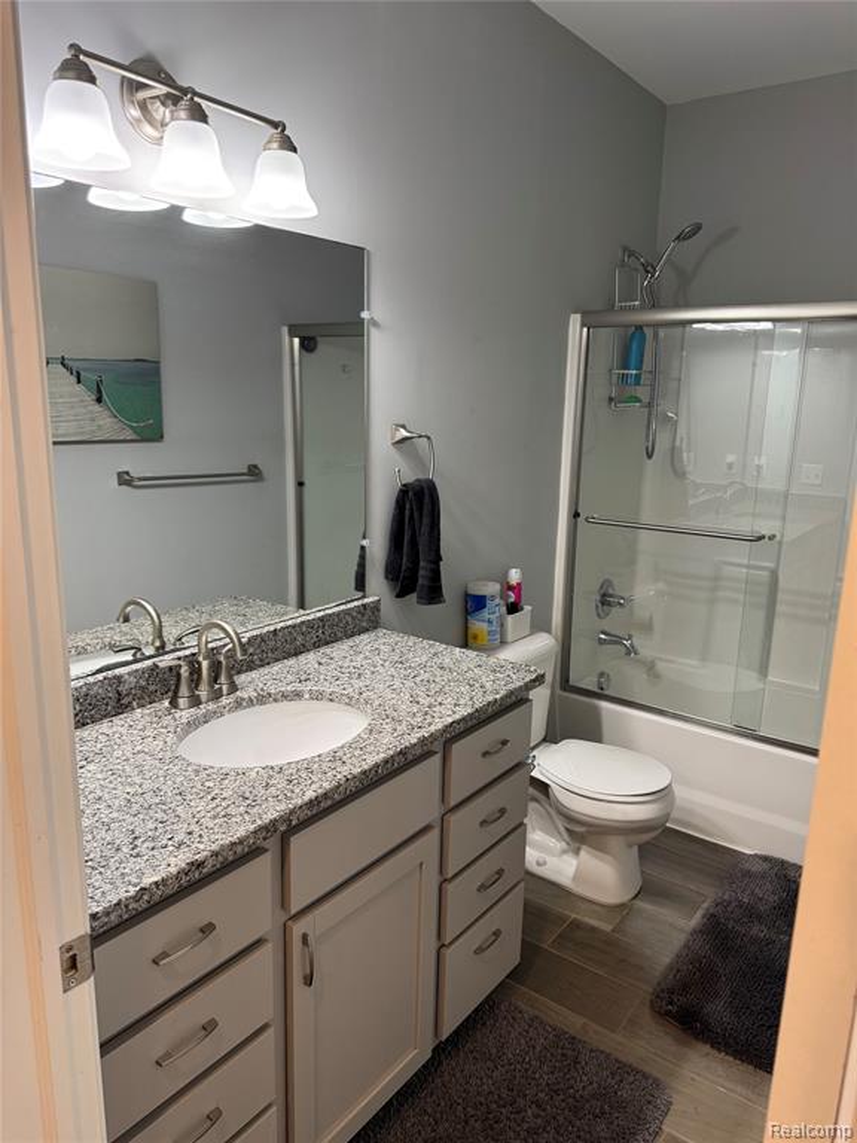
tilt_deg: -13.2
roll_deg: -1.2
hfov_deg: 56.8
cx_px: 428
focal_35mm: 24
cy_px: 572
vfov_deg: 71.6
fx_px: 792
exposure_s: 1/60
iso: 160
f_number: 1.78
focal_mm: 6.76
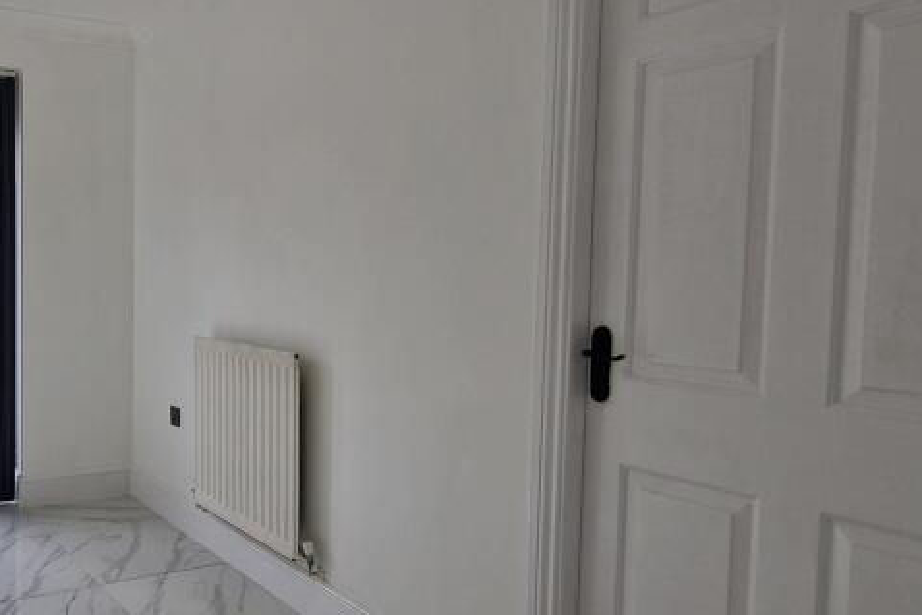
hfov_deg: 58.2
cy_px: 306
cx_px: 168
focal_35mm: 29
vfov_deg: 45.0
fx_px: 743
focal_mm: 2.2
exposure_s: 1/100
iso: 64
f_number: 2.2
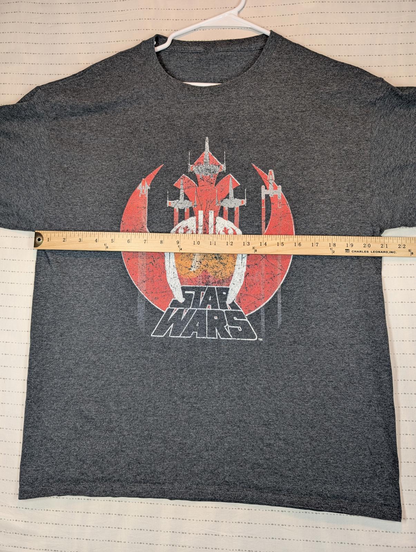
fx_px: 384
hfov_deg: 56.9
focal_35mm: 24
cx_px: 208
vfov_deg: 71.5
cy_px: 276
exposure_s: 1/60
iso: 25
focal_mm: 6.9
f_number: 1.68
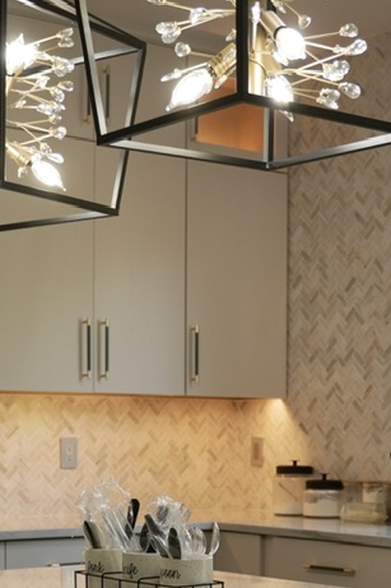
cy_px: 622
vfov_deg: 25.3
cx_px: 175
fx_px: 1223
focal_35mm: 75
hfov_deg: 18.2
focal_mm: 18
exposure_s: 1/125
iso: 320
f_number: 2.8
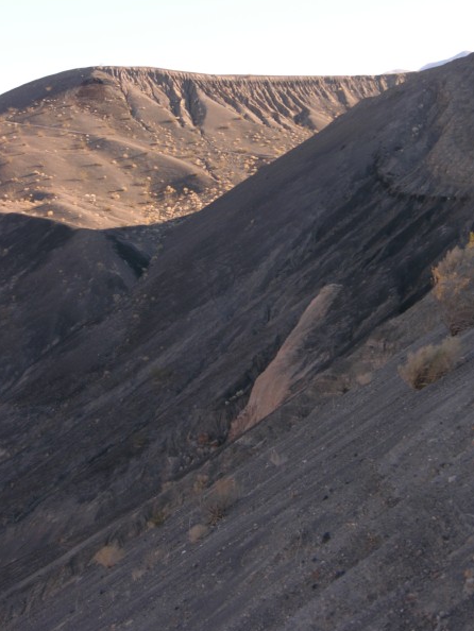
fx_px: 1934
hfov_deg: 14.0
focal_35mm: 106
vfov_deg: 18.5
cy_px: 277
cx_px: 234
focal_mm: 21
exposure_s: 1/150
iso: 50
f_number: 3.9
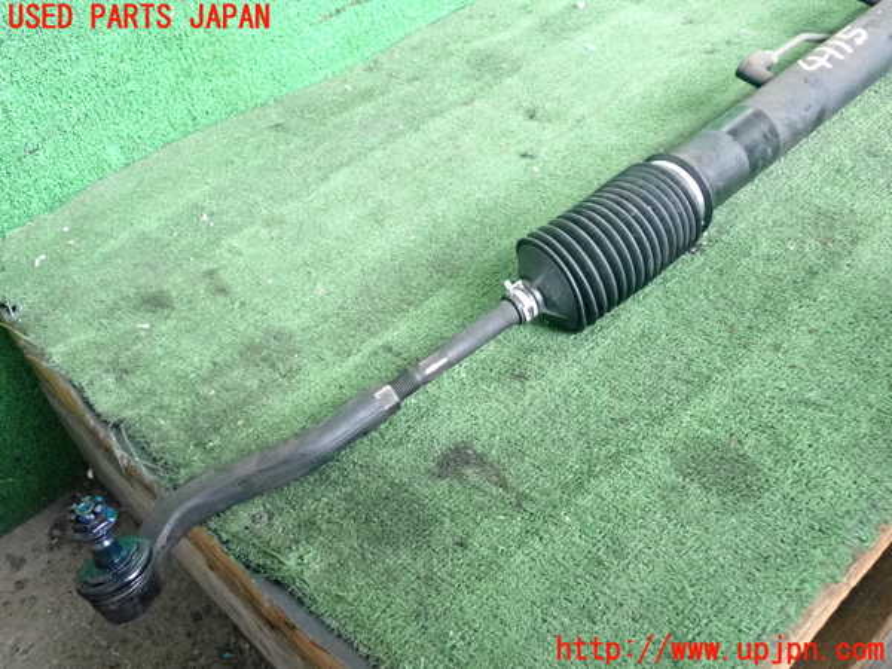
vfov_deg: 39.7
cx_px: 446
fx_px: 928
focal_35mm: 36
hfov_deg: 51.4
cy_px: 334
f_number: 2.5
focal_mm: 6.37
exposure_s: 1/125
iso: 2500
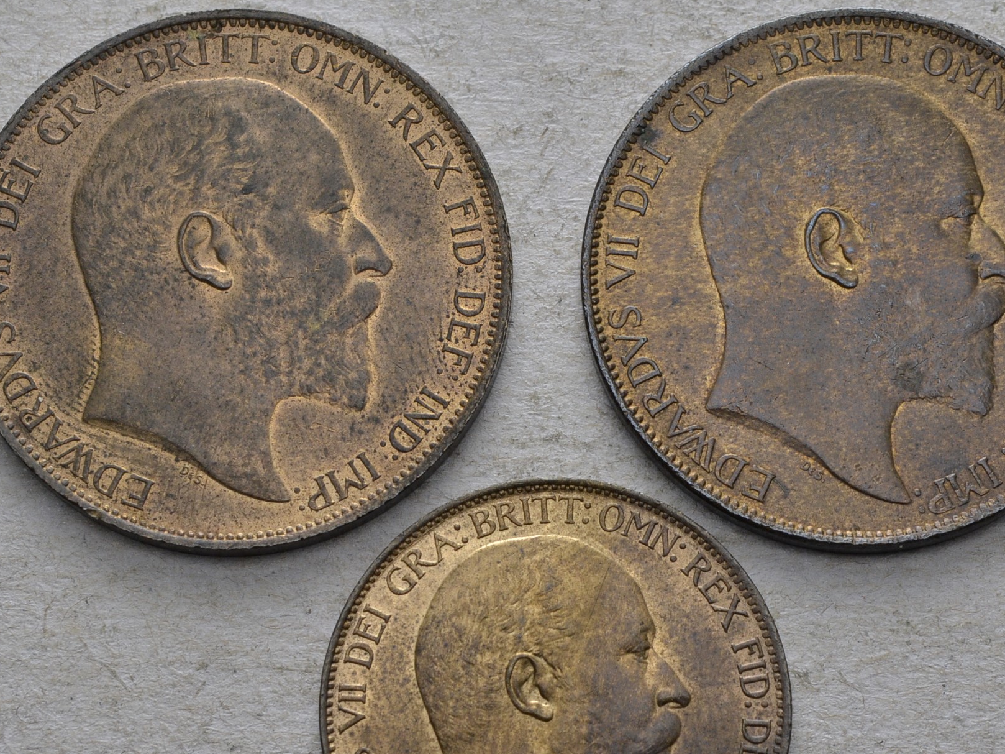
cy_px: 486
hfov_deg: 17.3
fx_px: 3309
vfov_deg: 13.0
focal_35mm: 114
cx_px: 568
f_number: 14
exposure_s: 1/250
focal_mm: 52
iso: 400
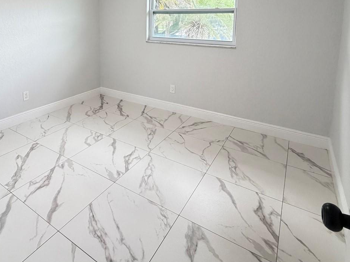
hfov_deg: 70.3
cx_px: 128
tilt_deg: -5.0
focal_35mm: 24
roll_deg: +0.7
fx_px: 243
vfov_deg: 52.7
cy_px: 48
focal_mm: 2.22
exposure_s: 1/120
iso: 320
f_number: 2.2
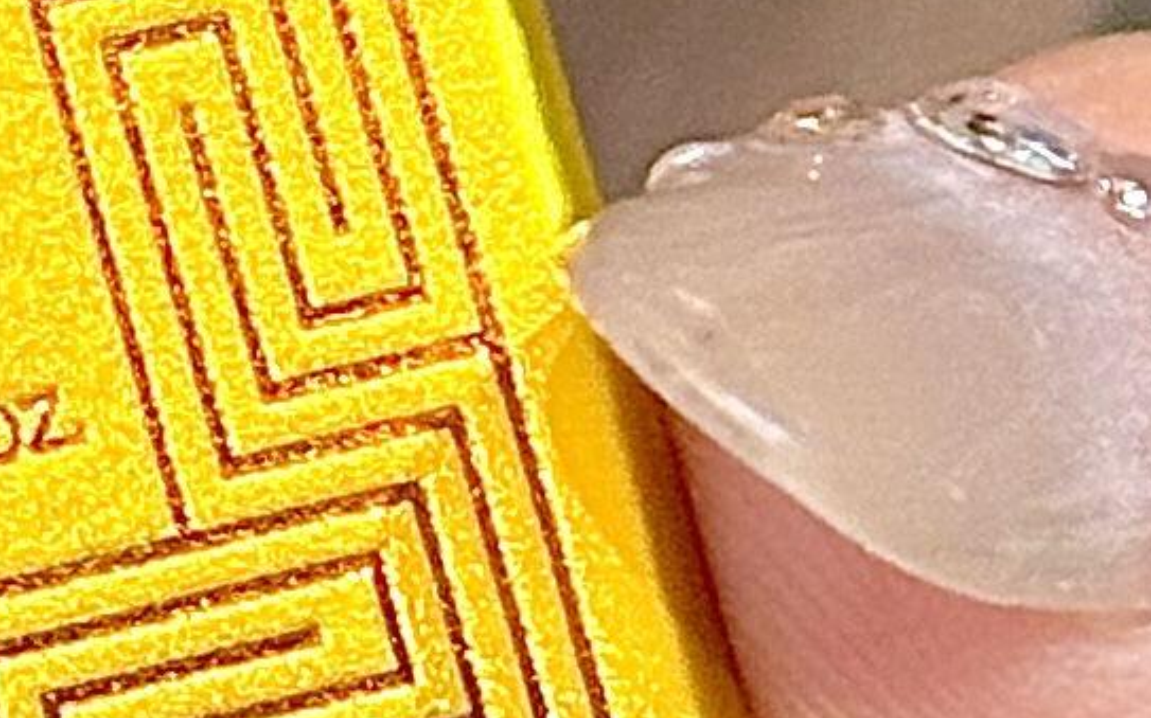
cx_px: -795
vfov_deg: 3.9
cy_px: -701
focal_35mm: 335
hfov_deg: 6.2
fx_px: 10505
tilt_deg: -51.4
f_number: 1.6
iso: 50
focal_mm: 5.96
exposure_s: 1/100
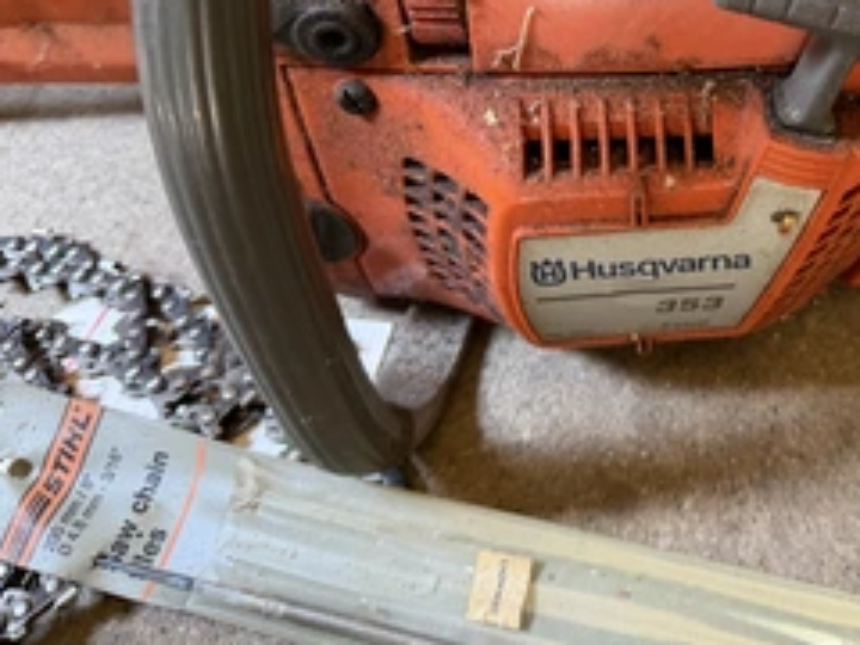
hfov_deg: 44.3
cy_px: 115
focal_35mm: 40
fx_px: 994
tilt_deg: -45.9
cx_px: 699
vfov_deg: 34.7
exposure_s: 1/64
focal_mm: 6.76
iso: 200
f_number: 1.78
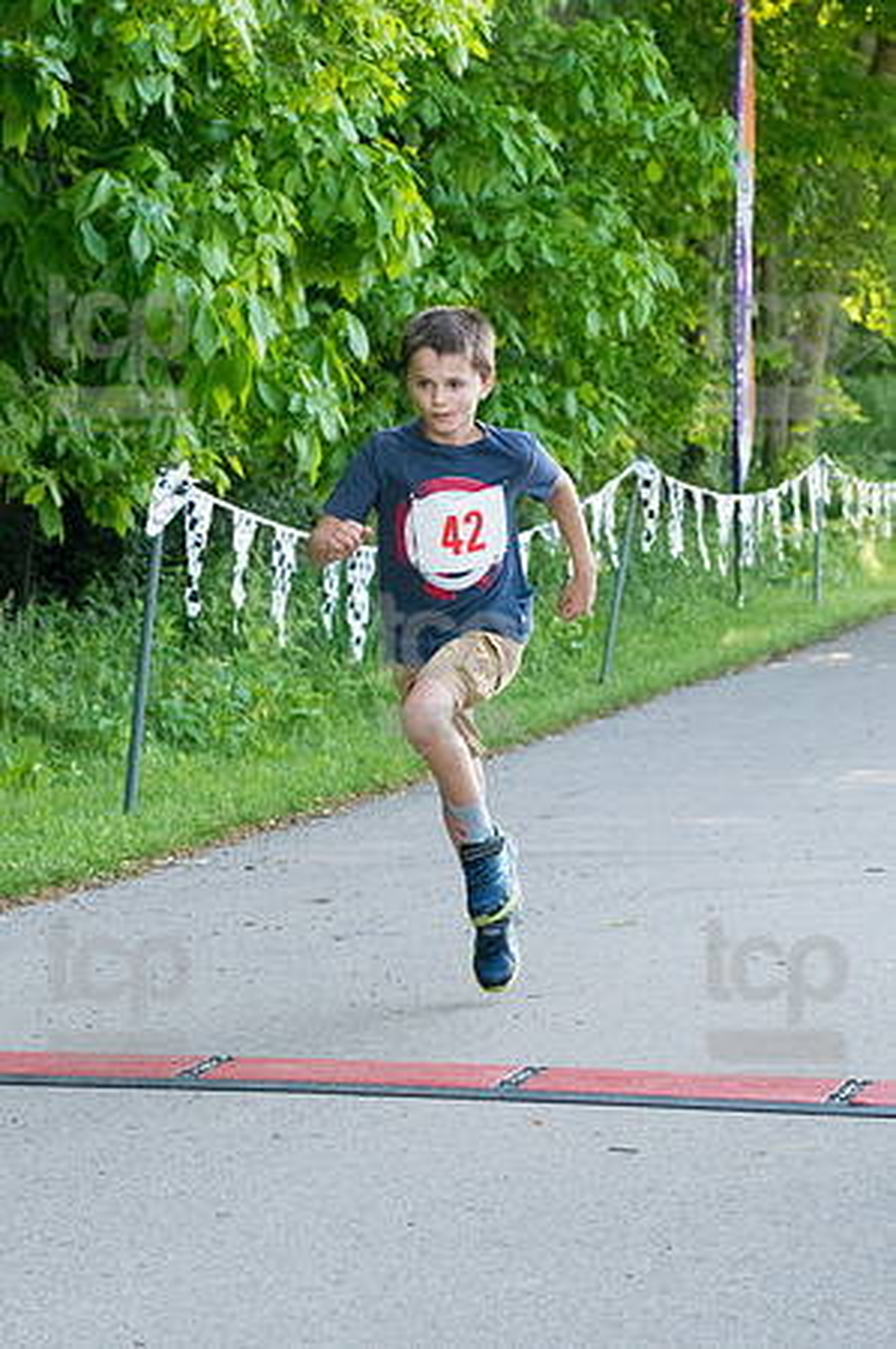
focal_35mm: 123
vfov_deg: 16.7
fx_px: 4602
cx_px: 448
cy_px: 674
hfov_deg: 11.1
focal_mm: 82
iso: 4000
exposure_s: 1/1600
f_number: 5.6
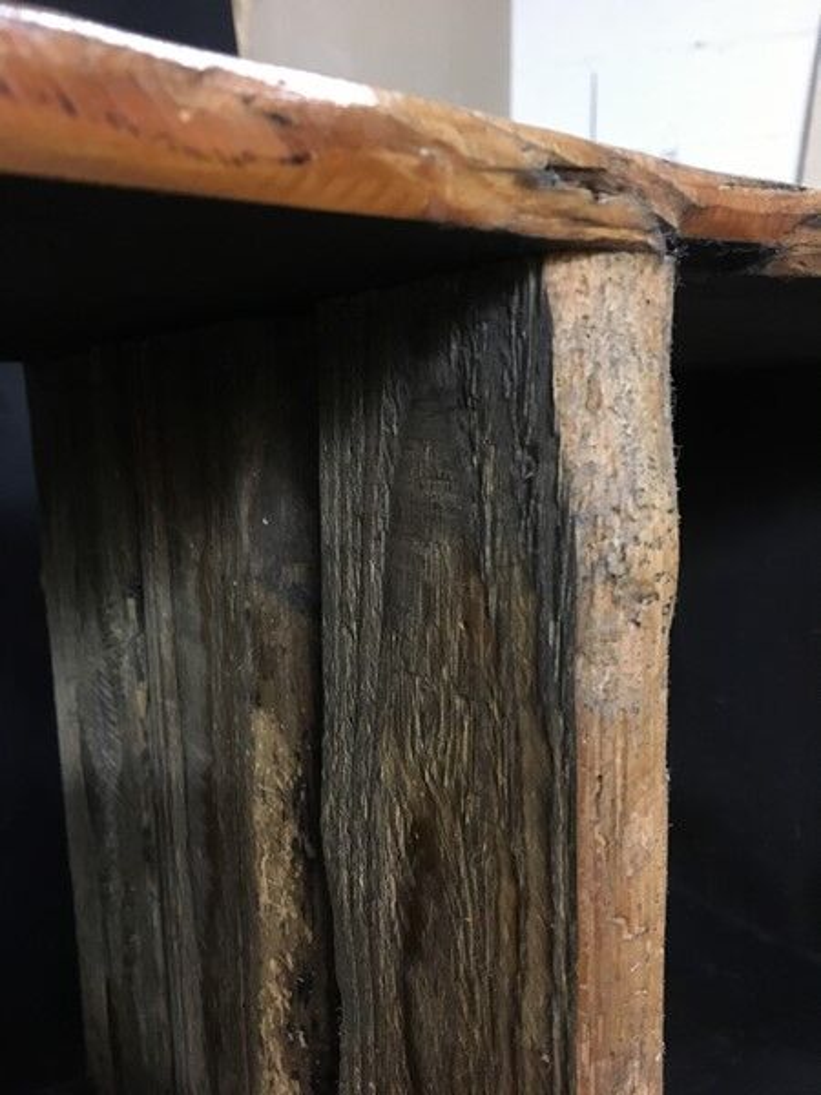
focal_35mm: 29
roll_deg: +1.3
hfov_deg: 48.2
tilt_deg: -10.0
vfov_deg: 61.7
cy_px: 548
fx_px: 917
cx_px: 410
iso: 250
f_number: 2.2
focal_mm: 4.15
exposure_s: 1/17
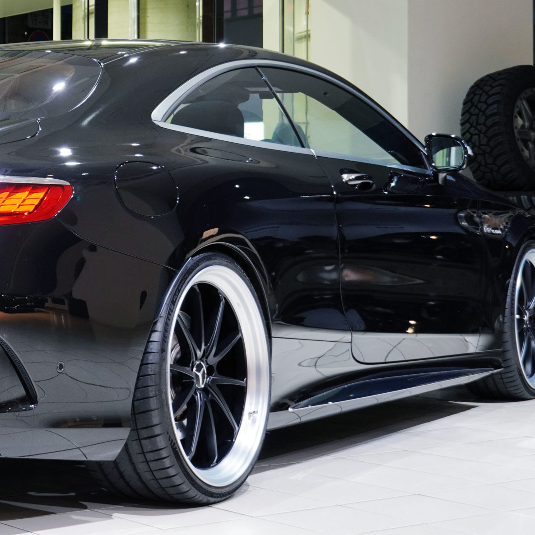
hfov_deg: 18.7
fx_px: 1590
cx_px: 28
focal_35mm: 91
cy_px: 179
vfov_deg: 19.0
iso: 800
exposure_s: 1/50
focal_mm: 33
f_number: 4.5
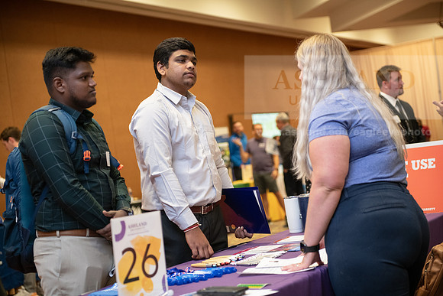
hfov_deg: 28.8
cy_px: 148
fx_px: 862
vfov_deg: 19.5
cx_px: 222
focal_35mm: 70
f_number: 2.8
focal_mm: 70
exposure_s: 1/160
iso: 1250
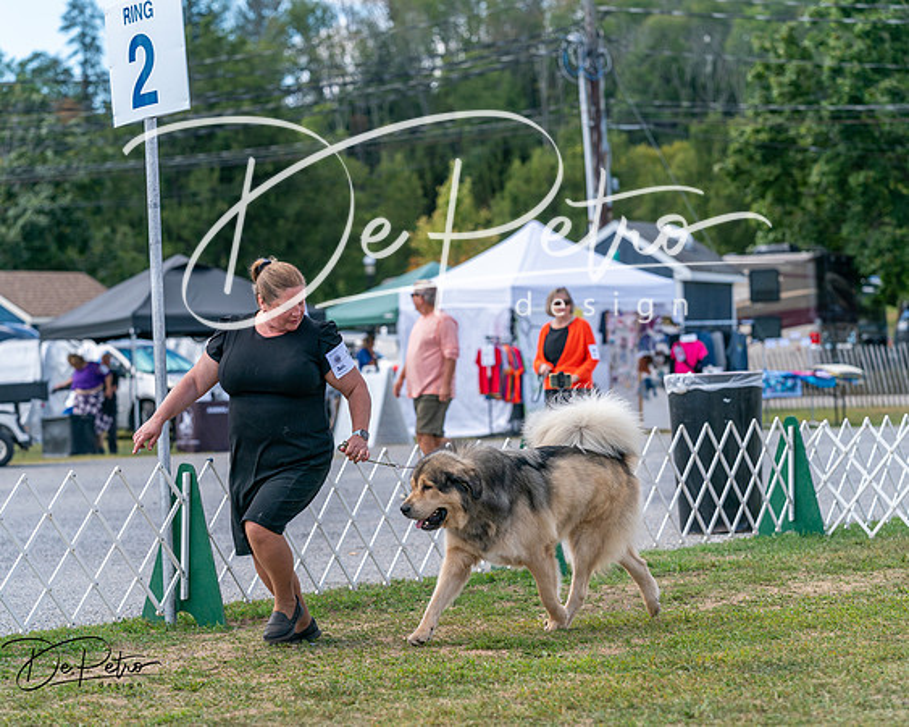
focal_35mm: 127
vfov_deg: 12.1
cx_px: 454
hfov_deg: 15.1
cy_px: 364
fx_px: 3422
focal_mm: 113
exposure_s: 1/2000
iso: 400
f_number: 4
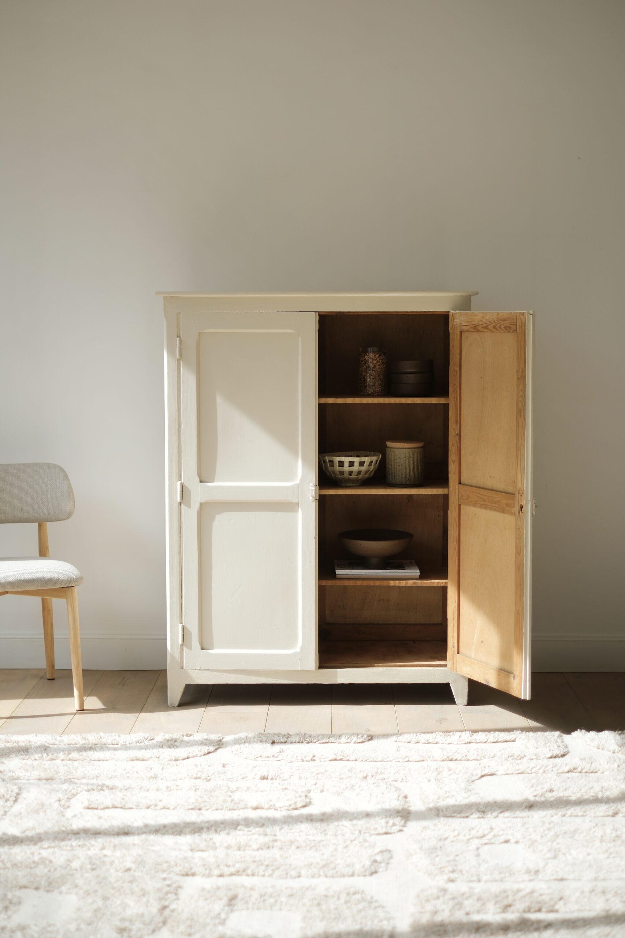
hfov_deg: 25.5
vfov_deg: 37.5
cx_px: 312
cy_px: 469
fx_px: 1380
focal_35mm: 53
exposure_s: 1/210
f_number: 2.8
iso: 125
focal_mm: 35
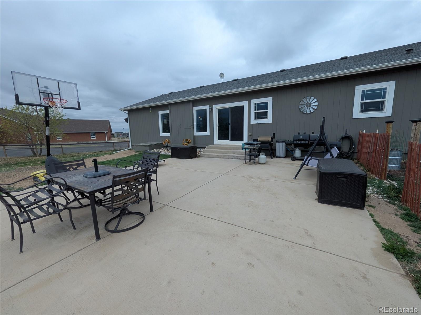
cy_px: 158
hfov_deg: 106.2
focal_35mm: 13
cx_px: 210
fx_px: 158
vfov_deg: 89.9
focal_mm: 1.54
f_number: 2.2
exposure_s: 1/751
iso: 30
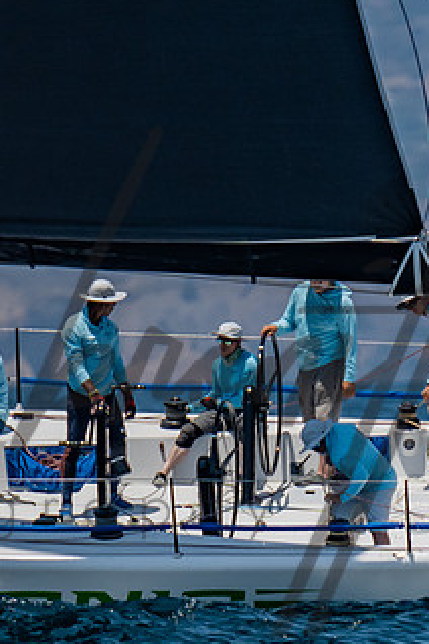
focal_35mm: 1495
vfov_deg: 1.4
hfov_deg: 0.9
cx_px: 479
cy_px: 339
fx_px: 26721
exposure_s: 1/2500
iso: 320
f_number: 5.6
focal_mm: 400
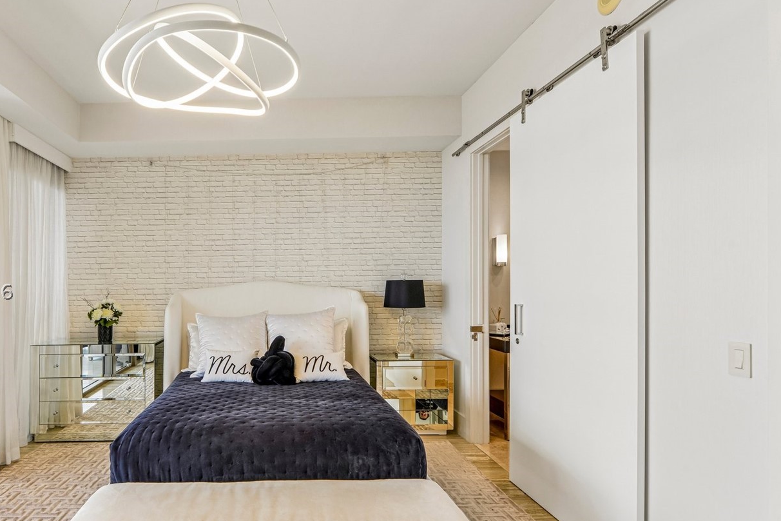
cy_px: 290
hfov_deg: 78.8
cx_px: 266
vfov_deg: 59.3
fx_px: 456
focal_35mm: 21
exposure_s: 1/25
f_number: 9
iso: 200
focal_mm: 15
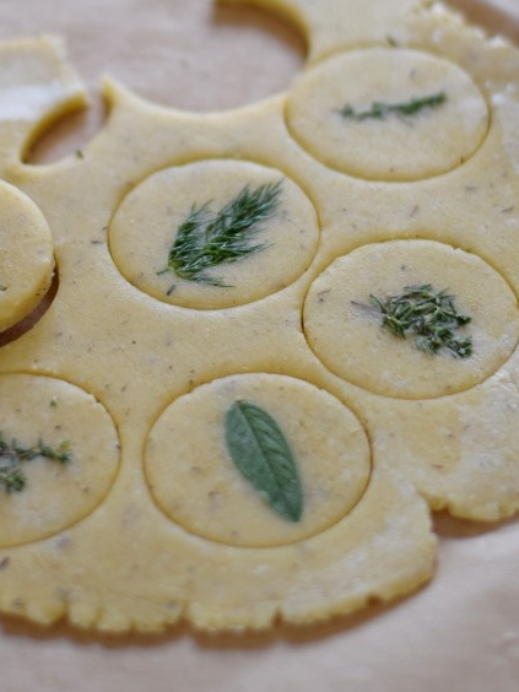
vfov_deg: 15.0
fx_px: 2619
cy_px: 156
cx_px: 138
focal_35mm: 131
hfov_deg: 11.3
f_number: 1.8
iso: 200
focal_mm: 50
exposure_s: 1/400
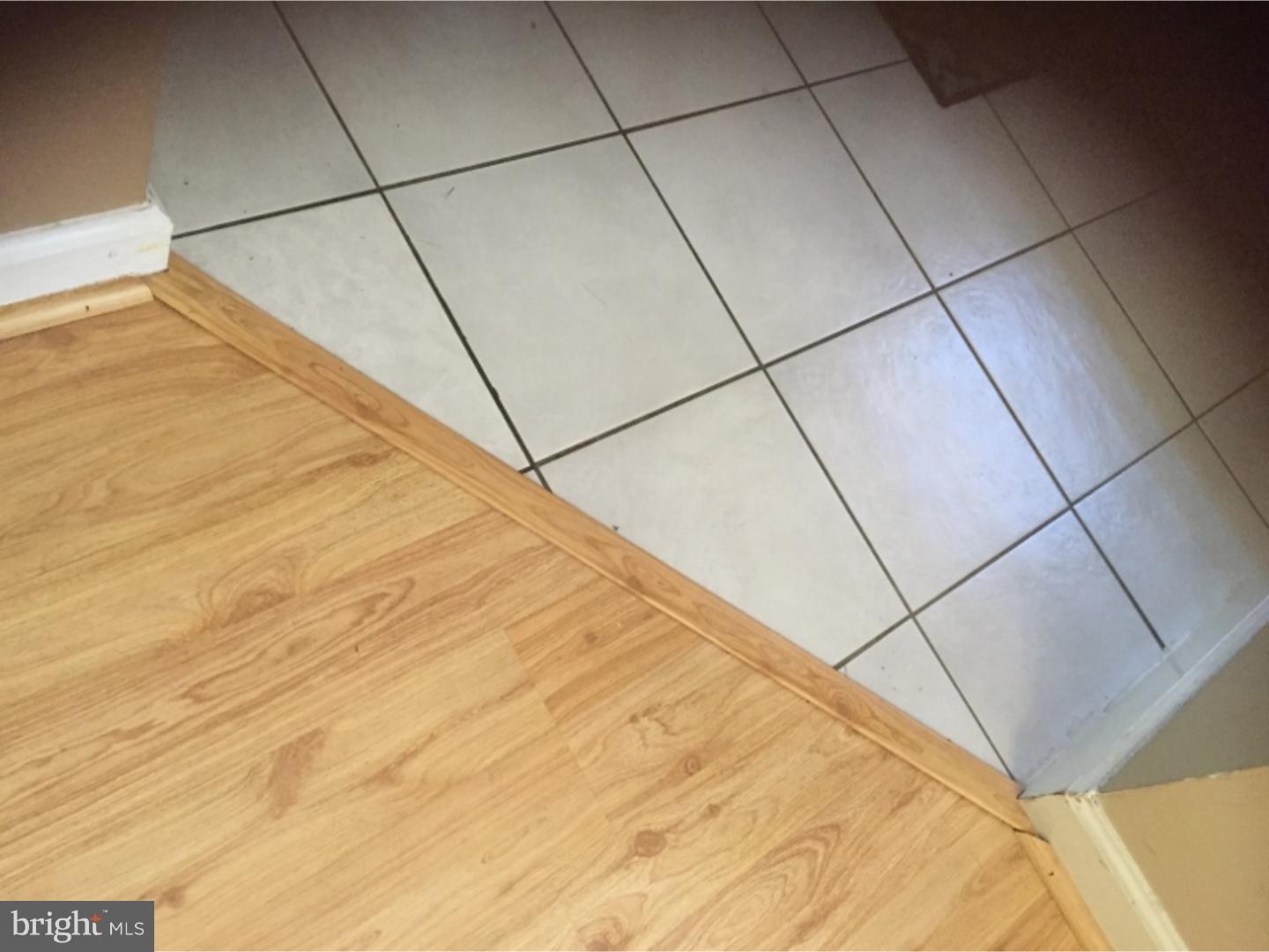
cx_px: 634
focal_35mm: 29
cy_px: 476
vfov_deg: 48.2
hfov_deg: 61.7
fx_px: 1063
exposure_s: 1/30
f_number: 2.2
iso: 250
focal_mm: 4.15
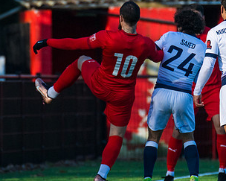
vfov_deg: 1.3
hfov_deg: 1.6
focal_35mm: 1185
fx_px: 7924
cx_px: 111
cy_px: 100
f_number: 4
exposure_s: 1/3200
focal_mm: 330
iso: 400
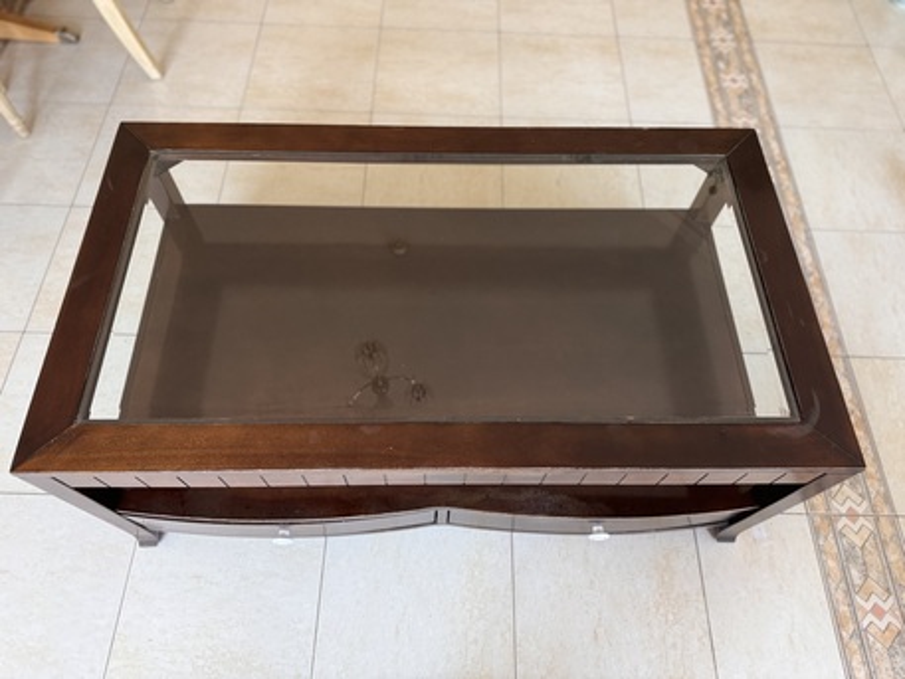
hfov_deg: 71.6
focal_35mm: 24
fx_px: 628
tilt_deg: -61.2
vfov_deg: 56.8
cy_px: 340
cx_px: 452
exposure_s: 1/60
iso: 320
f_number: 1.78
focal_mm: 6.76
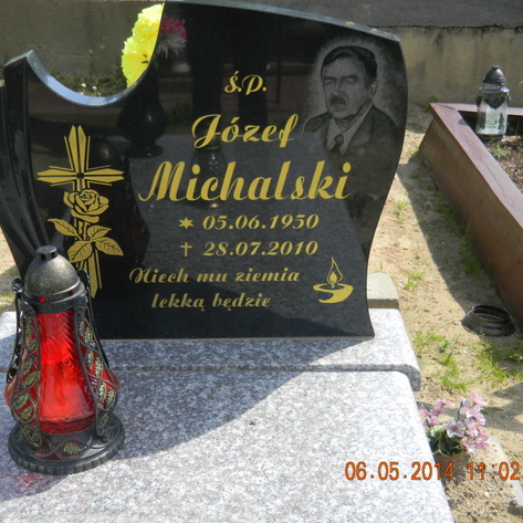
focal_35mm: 55
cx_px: 209
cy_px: 261
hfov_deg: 31.0
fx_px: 940
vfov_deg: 31.1
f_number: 4.1
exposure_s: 1/422
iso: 80
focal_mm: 8.3
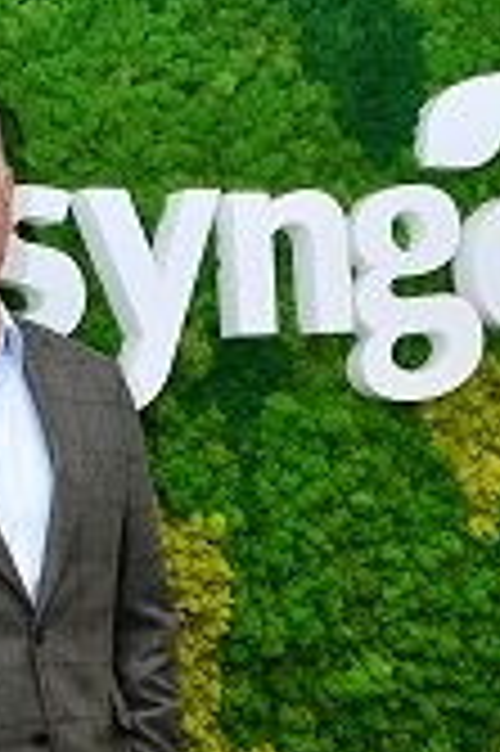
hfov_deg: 13.8
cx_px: 245
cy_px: 779
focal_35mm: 99
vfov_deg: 19.9
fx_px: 2067
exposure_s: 1/125
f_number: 6.3
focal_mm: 22
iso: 500
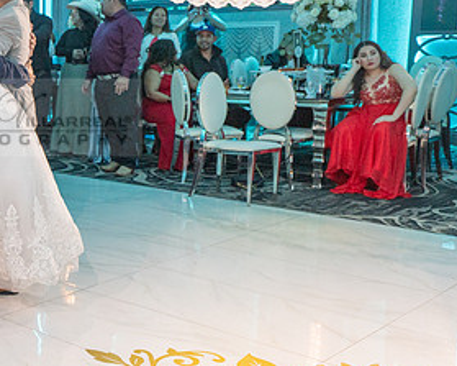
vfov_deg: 25.8
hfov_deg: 27.7
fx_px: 798
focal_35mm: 59
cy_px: 170
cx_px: -102
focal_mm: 24
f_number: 3.5
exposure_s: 1/200
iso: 1000
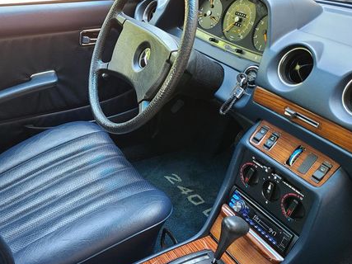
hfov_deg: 46.7
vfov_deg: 36.8
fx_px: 396
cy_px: 139
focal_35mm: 39
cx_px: 105
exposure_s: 1/59
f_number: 1.8
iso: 125
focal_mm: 5.4
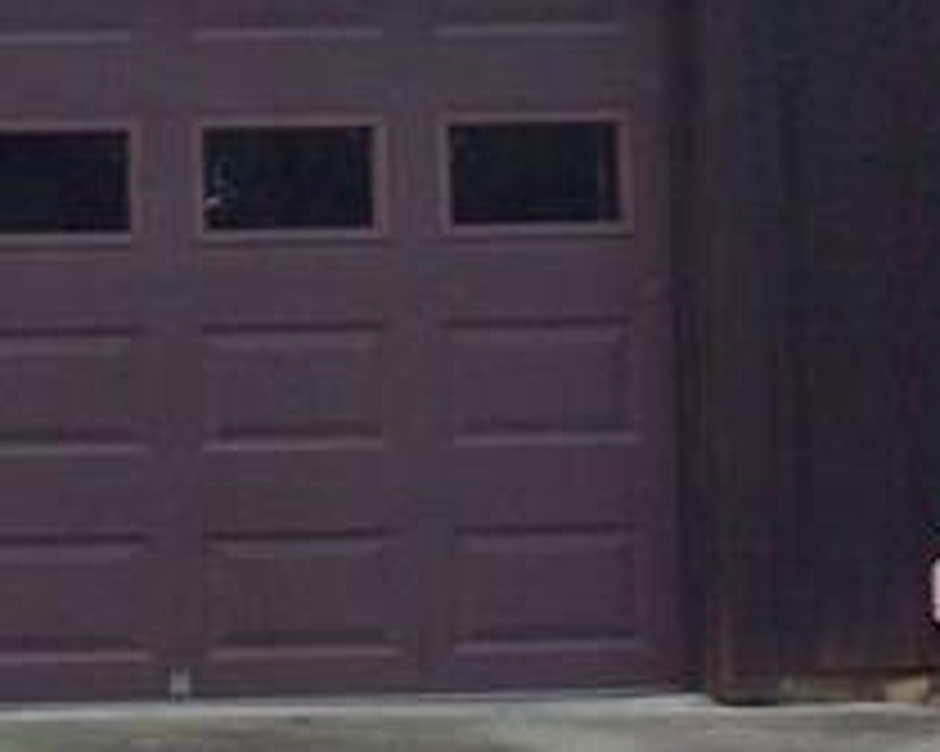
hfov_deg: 10.3
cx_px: -733
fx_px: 4922
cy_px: -234
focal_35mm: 177
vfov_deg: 8.6
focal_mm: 6.2
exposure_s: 1/218
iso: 80
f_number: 2.8
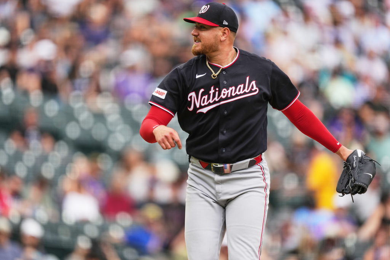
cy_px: 130
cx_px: 195
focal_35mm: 600
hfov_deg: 3.4
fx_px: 6498
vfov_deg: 2.3
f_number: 4
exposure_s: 1/1250
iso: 500
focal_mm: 600
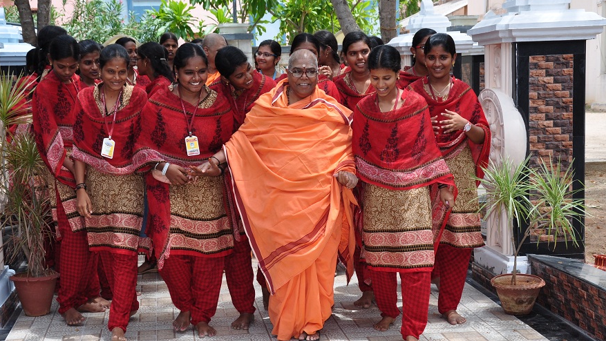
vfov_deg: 19.2
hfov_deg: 33.5
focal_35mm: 63
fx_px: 1006
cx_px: 281
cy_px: 197
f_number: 10
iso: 250
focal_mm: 35
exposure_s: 1/200
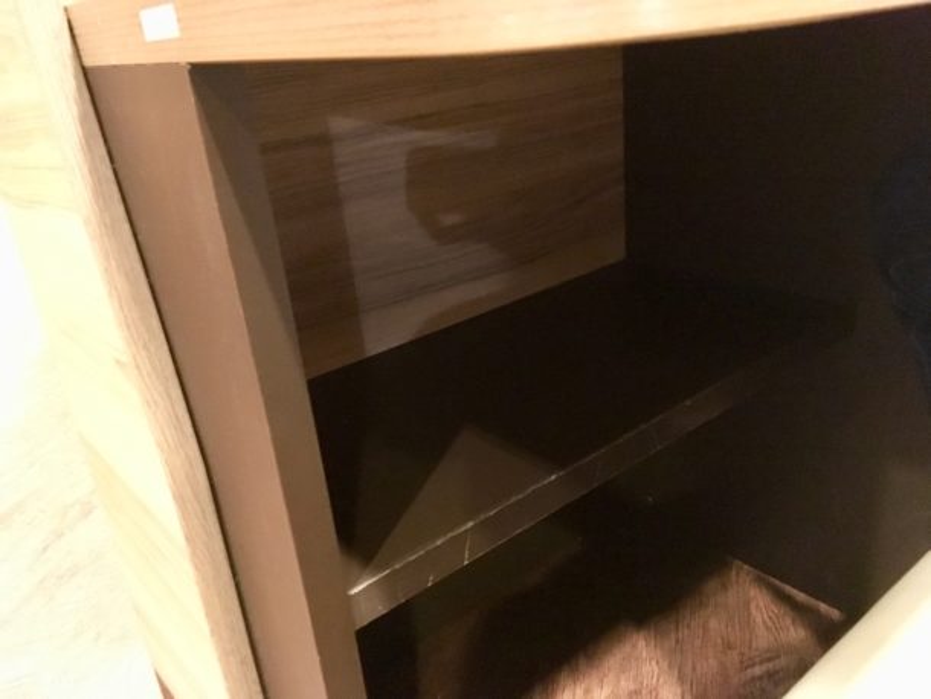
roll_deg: +6.9
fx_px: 780
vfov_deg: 48.3
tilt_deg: -24.1
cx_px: 466
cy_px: 350
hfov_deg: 61.6
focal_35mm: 29
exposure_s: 1/15
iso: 1600
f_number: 2.2
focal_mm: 4.15
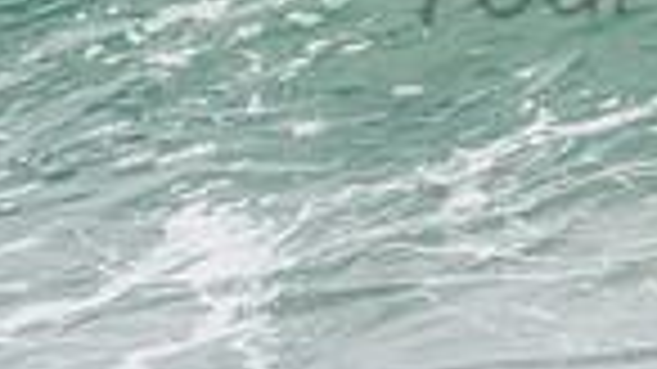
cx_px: 864
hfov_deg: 0.7
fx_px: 54490
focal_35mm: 3129
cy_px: -88
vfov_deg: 0.4
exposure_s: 1/2000
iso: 320
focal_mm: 500
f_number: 5.6
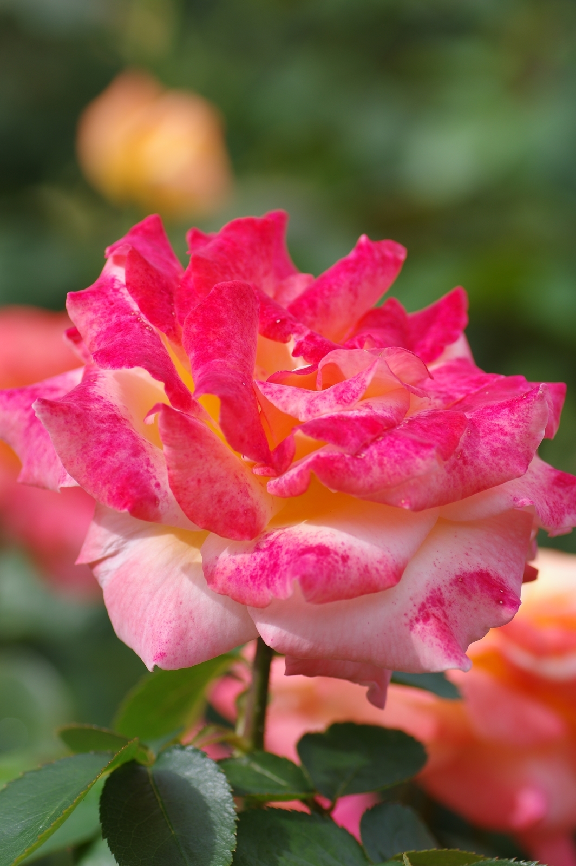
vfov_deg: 15.2
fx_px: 3245
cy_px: 433
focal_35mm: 135
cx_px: 288
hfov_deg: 10.1
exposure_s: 1/320
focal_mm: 90
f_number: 5
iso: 100
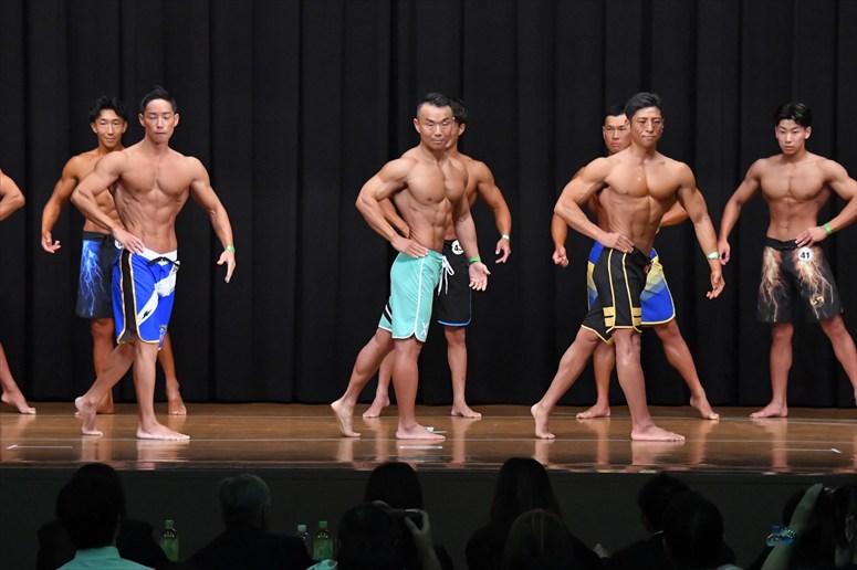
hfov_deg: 12.2
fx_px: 3997
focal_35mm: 168
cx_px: 428
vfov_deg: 8.2
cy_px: 285
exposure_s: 1/400
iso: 8000
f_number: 5.6
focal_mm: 112
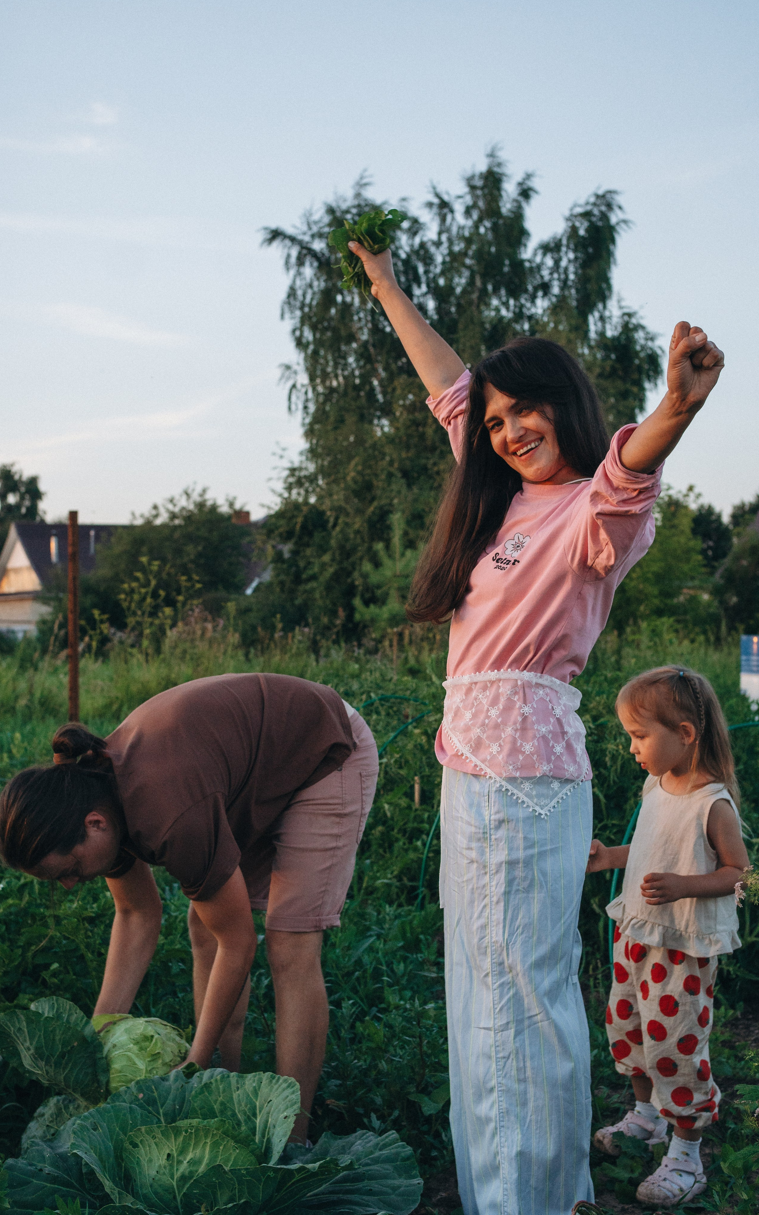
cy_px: 607
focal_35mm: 51
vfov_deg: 39.6
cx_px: 389
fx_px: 1688
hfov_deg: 25.3
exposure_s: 1/640
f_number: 4
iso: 1250
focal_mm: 33
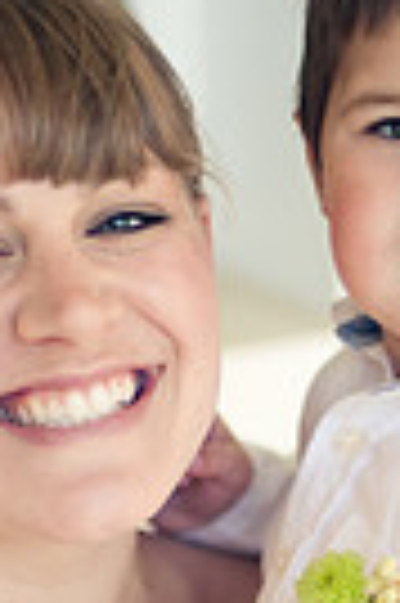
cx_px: 196
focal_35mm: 168
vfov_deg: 12.1
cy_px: 662
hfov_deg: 8.2
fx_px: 2807
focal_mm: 50
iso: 200
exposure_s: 1/1250
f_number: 1.4
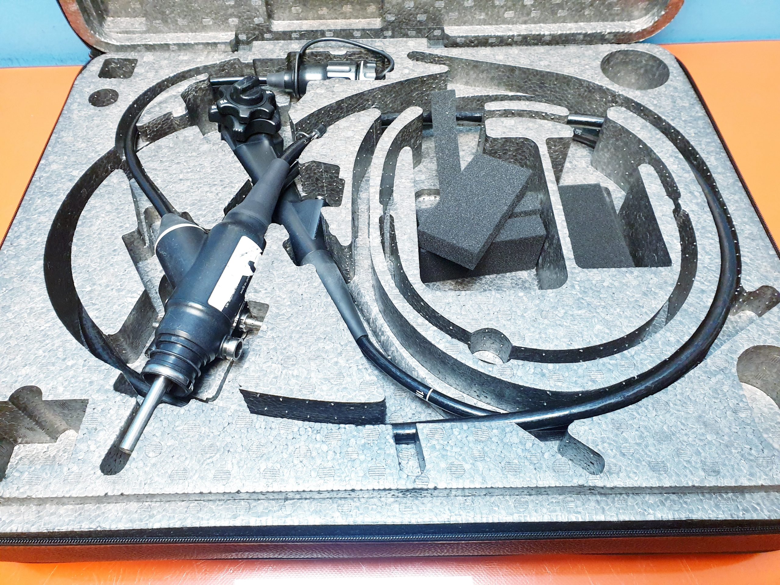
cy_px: 292
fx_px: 586
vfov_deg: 53.1
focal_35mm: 26
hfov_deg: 67.3
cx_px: 390
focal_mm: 4.3
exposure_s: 1/50
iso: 250
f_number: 2.4
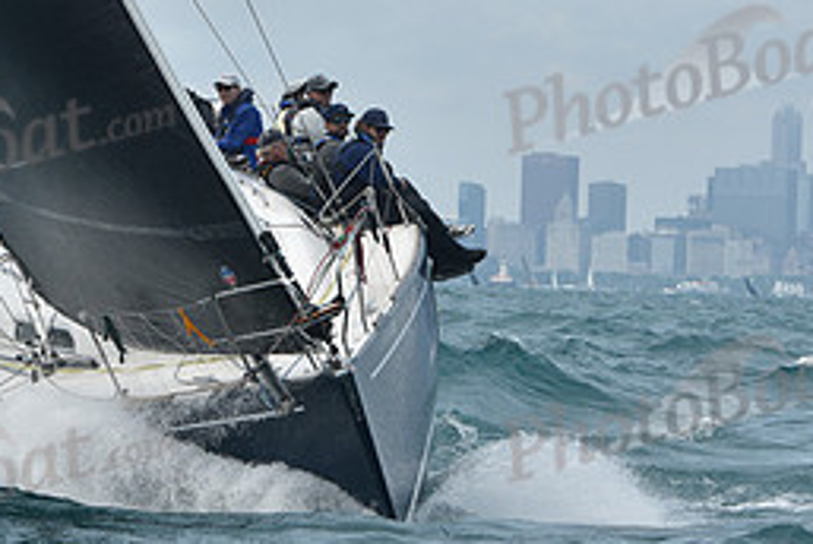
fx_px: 5607
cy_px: 280
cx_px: 342
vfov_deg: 5.6
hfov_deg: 8.3
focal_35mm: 248
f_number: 10
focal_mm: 110
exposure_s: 1/800
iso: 250
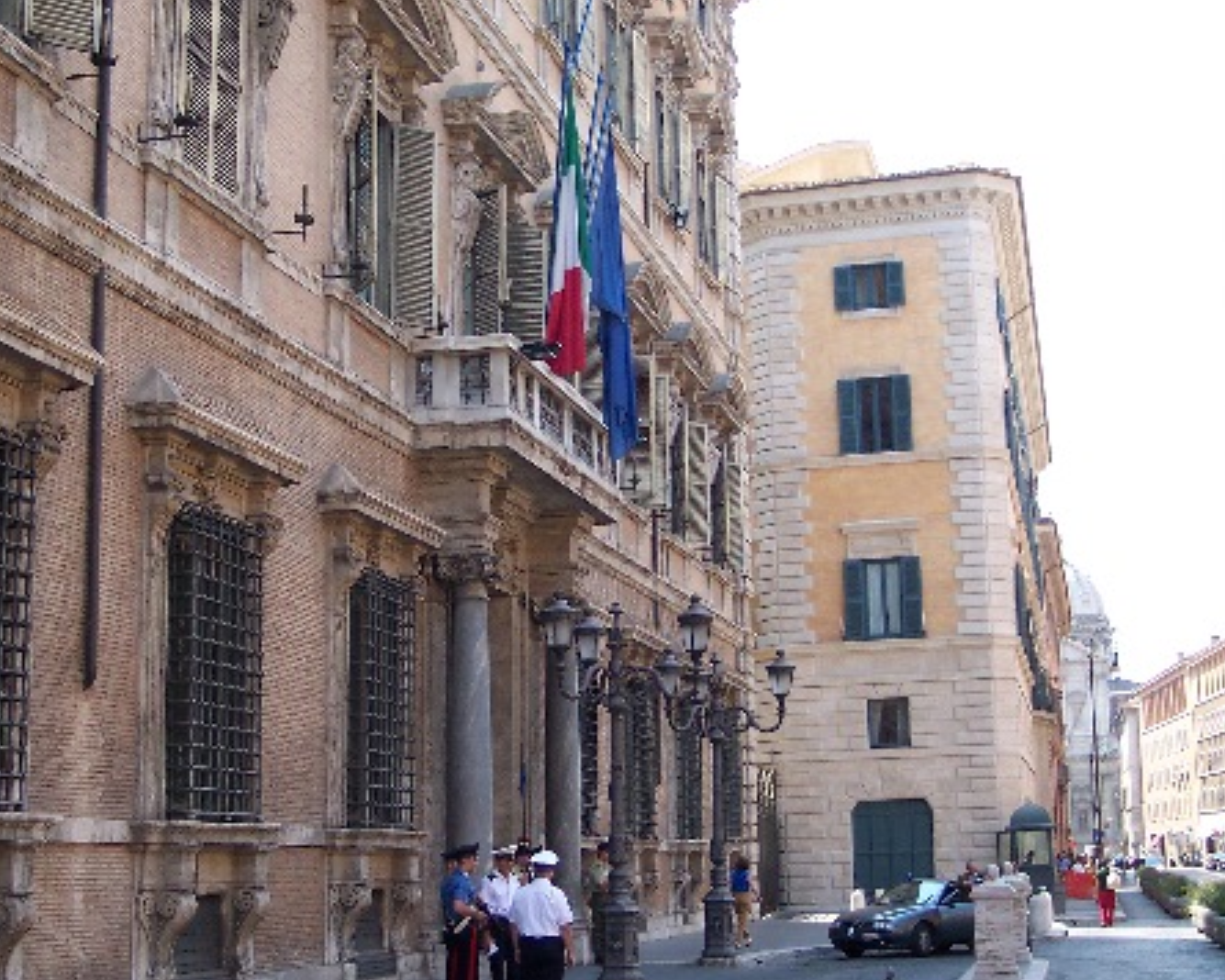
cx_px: 610
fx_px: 1813
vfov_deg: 30.2
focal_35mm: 50
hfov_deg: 37.3
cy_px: 540
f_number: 2.8
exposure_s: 1/500
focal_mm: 8
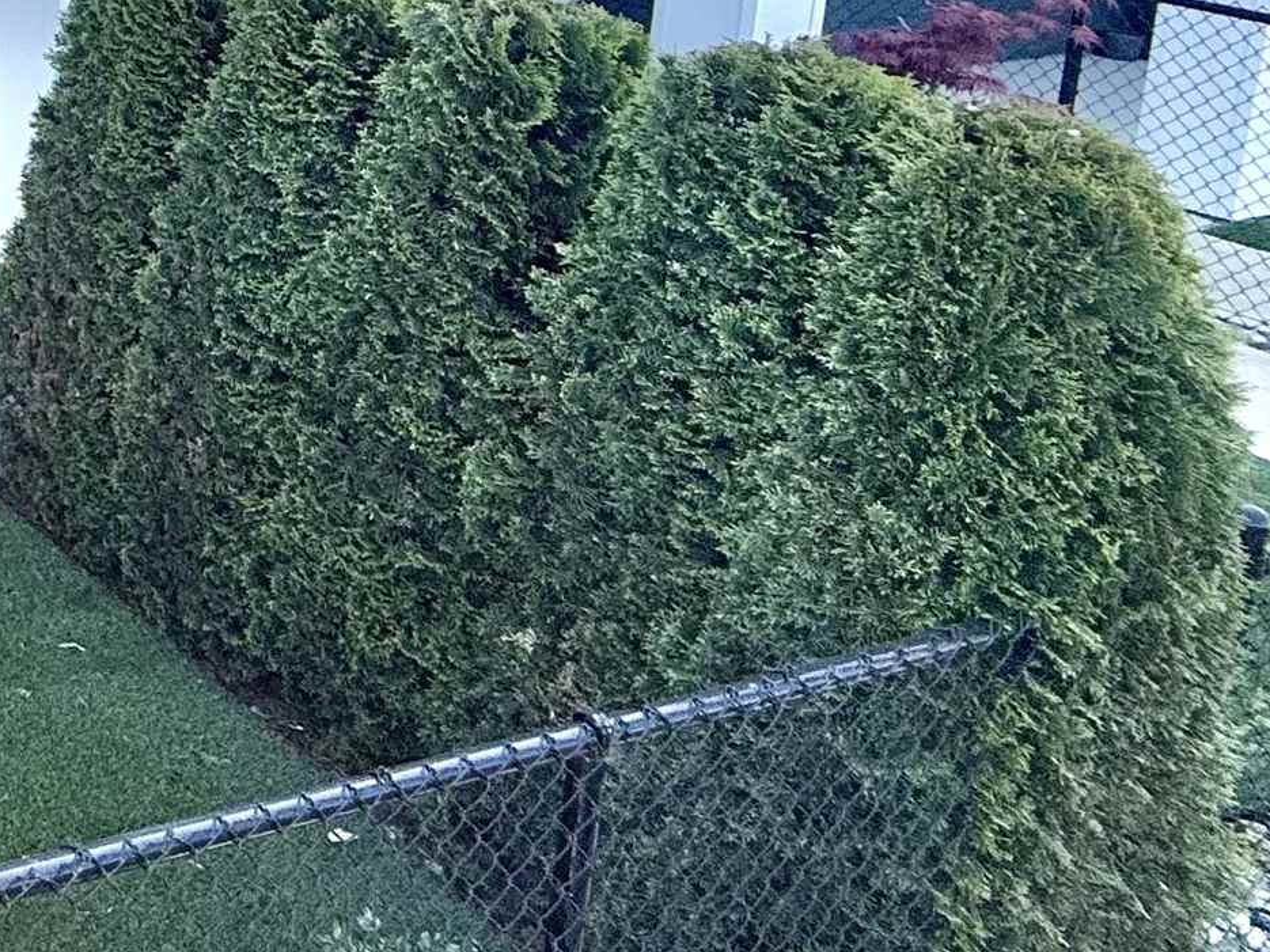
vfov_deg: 27.6
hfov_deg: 27.4
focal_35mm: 46
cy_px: -197
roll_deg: -0.2
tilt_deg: -6.9
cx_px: -664
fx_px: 1687
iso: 50
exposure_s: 1/365
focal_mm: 2.22
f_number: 2.2
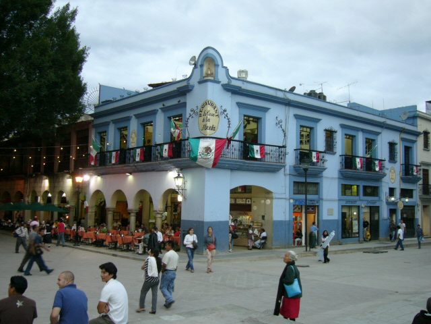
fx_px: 436
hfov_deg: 52.6
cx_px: 216
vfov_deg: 40.7
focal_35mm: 35
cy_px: 162
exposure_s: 1/20
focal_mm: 5.8
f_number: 2.8
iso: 100
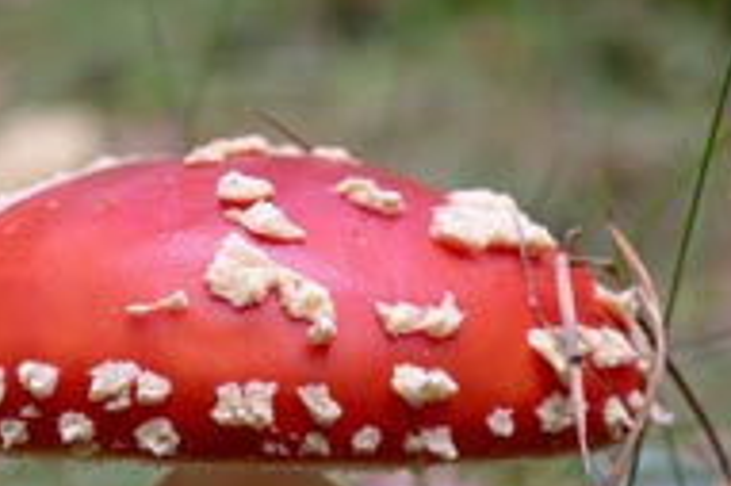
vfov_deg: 12.2
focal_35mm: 110
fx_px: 2232
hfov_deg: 18.6
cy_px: 566
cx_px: 260
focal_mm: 35
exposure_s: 1/200
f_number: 5.6
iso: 800
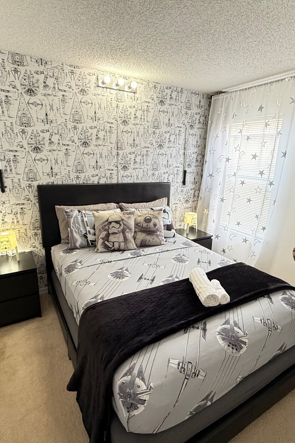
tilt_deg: -14.7
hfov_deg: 61.9
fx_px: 246
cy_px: 222
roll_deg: -1.6
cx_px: 158
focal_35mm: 20
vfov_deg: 84.0
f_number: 2.2
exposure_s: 1/120
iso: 400
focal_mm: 2.22
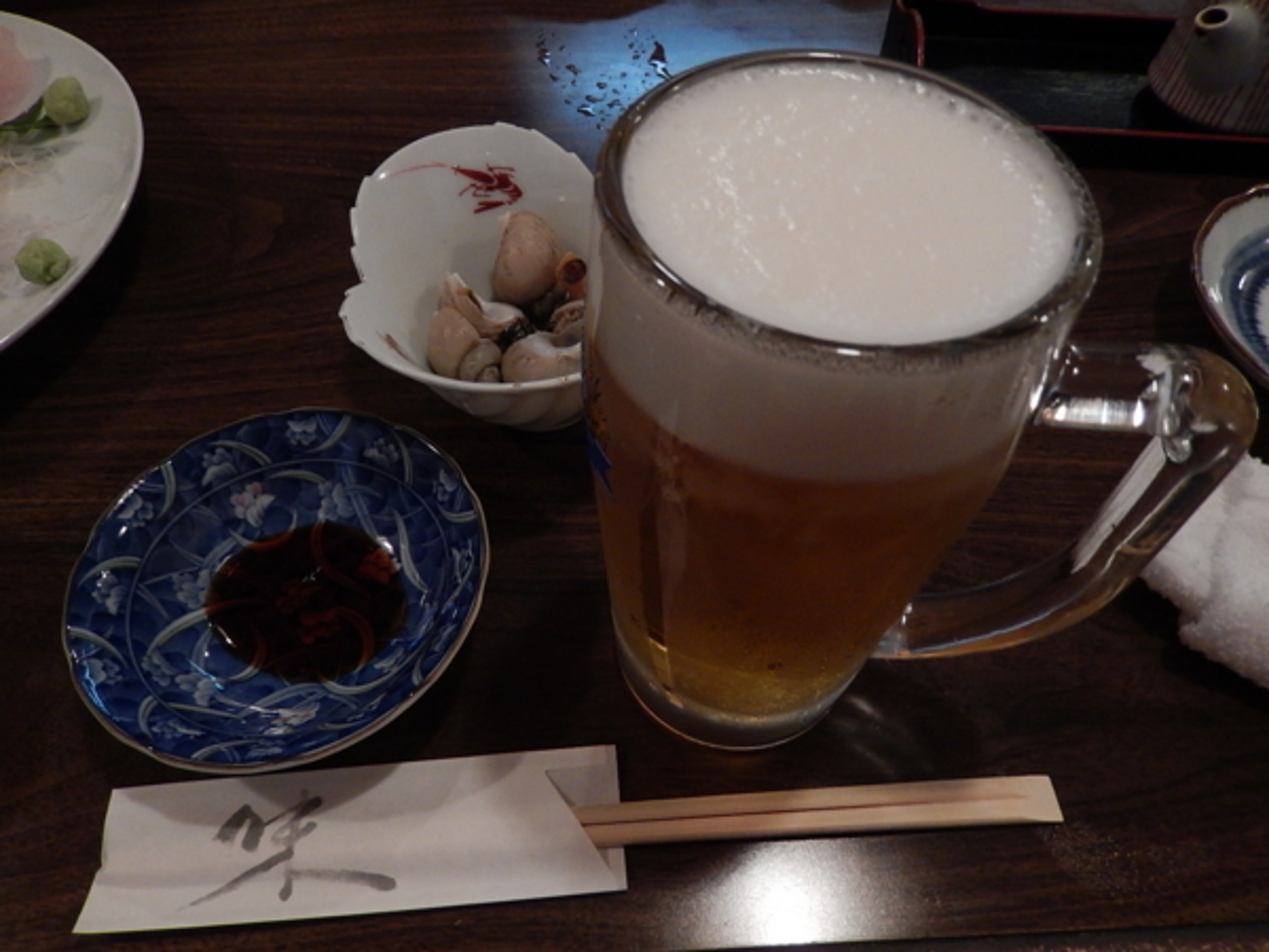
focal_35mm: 25
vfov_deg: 54.9
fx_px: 916
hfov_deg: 69.4
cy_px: 476
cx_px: 634
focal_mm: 4.5
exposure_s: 1/20
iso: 400
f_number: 3.4
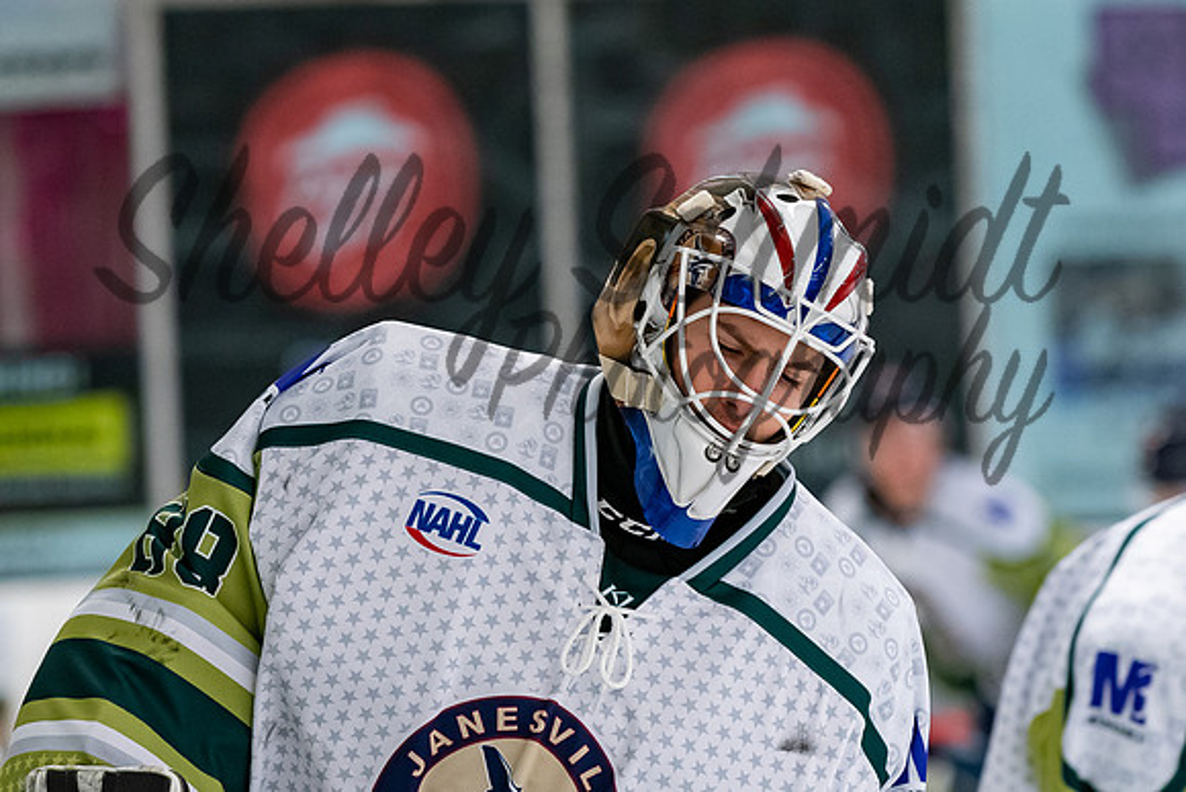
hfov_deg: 6.6
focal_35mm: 314
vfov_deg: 4.4
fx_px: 10343
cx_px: 650
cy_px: 299
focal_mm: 160
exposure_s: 1/800
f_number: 3.2
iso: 2000
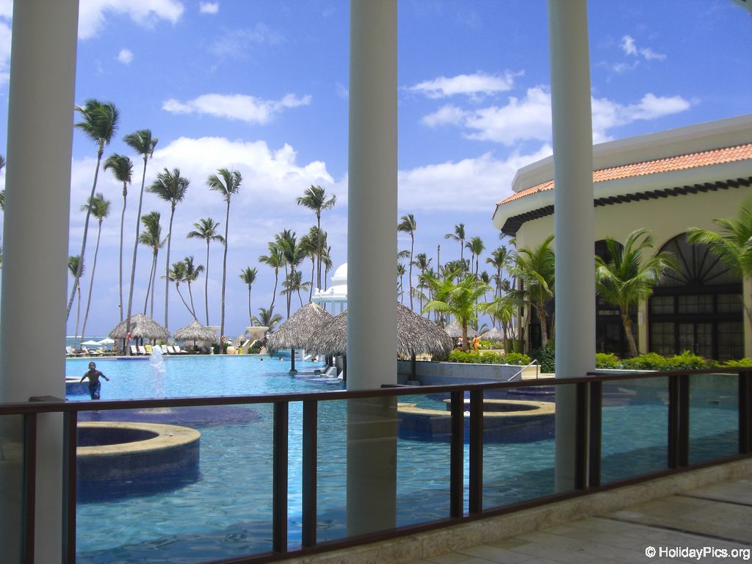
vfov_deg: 37.7
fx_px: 826
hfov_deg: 49.0
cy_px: 282
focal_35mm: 38
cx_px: 376
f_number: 8
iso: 64
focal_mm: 6.2
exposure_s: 1/200
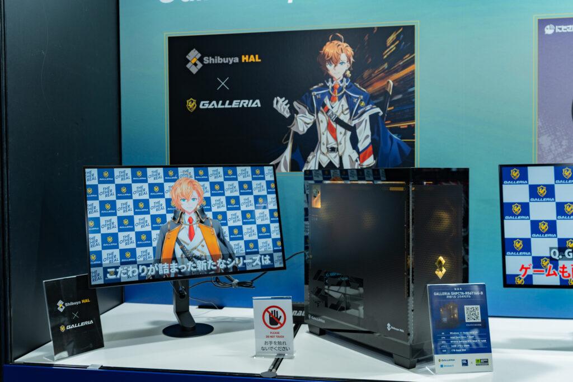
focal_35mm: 35
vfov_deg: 37.9
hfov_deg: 54.4
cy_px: 191
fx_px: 557
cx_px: 286
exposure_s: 1/100
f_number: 4
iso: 400
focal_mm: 35
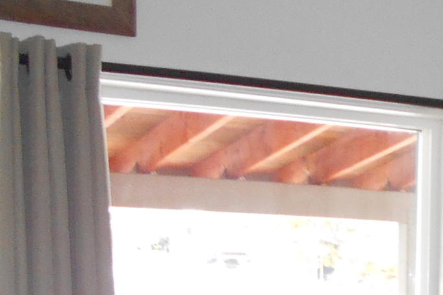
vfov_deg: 10.2
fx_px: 1464
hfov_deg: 16.4
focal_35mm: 119
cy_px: 664
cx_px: 558
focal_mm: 4.6
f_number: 3.2
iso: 250
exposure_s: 1/25
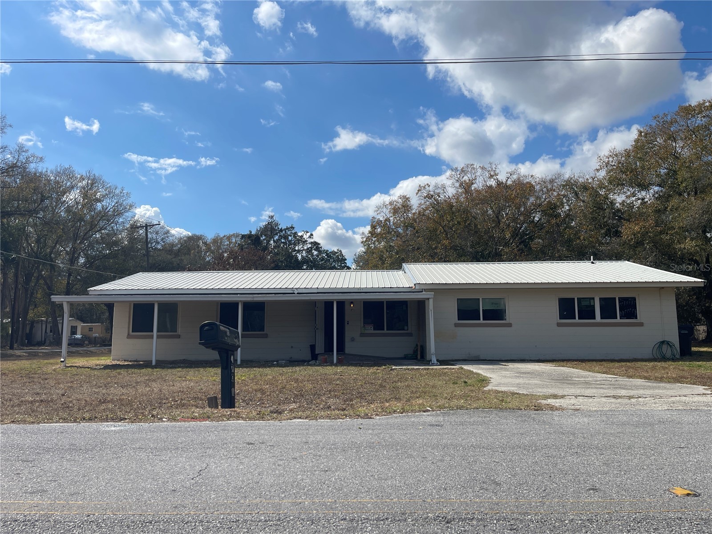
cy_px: 267
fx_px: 514
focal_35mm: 25
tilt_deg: +6.4
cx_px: 356
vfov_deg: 54.9
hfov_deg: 69.4
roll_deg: +0.3
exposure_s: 1/6579
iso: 32
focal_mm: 5.1
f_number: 1.6
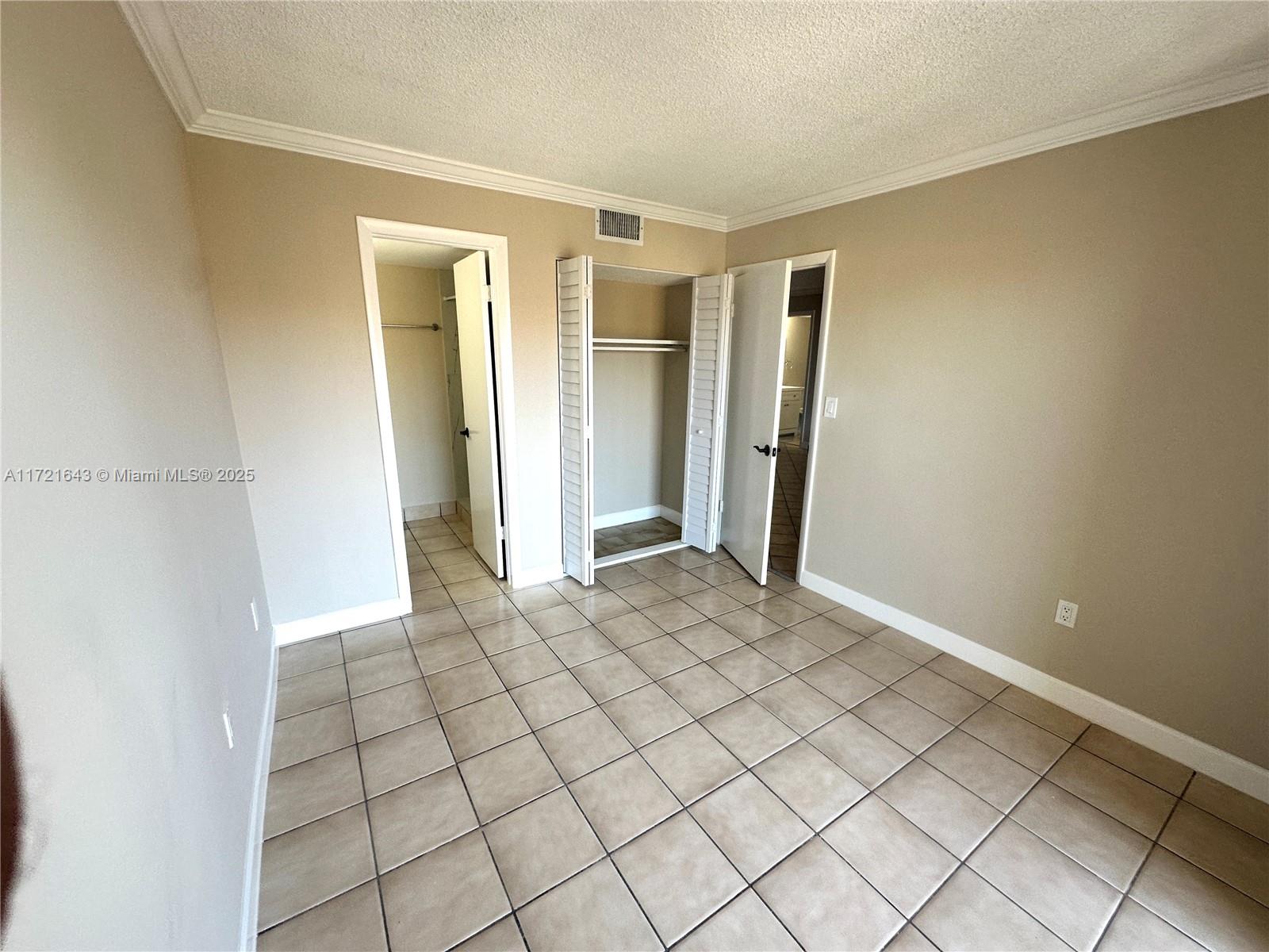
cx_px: 634
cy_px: 476
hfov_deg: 102.1
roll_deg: -0.9
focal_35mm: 14
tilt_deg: -13.1
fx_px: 513
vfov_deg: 85.7
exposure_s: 1/120
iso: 100
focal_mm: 2.22
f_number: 2.2
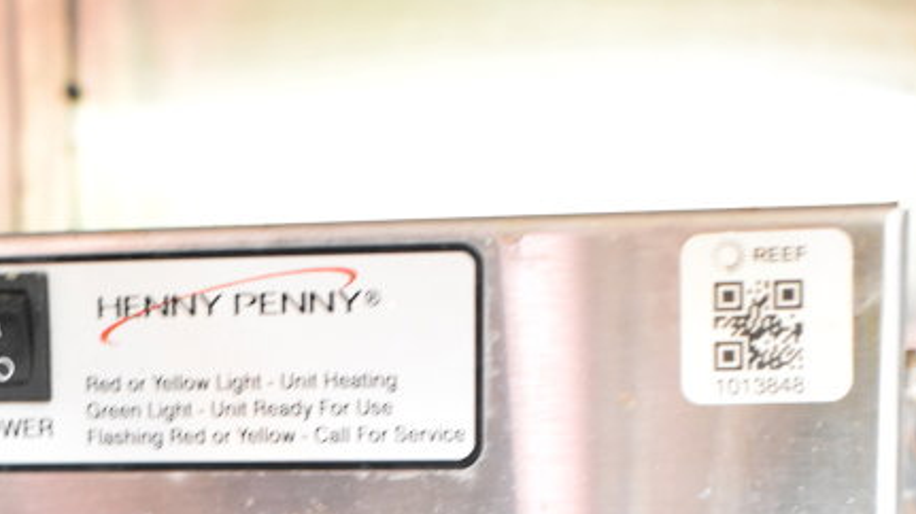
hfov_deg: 23.6
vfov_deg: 12.7
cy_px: 795
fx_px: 2188
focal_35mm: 90
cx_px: 406
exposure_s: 1/40
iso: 4000
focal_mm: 27
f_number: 4
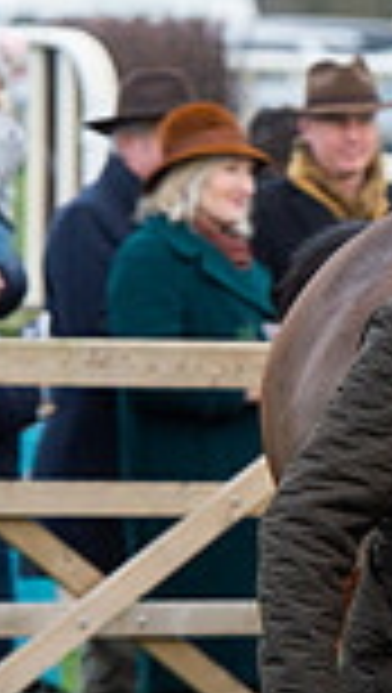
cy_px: 490
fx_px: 10904
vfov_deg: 3.6
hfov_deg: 2.0
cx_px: 1045
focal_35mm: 592
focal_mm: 150
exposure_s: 1/1000
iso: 1000
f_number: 5
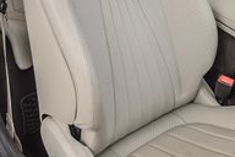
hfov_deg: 25.4
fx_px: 522
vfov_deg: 17.0
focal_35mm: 80
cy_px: 40
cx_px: 129
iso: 400
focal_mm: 24
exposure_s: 1/800
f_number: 4
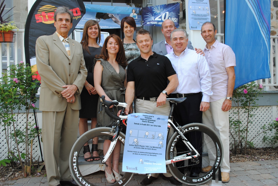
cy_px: 93
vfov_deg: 40.1
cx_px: 139
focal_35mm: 33
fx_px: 255
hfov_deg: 57.2
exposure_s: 1/125
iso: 160
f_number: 5.6
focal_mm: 22
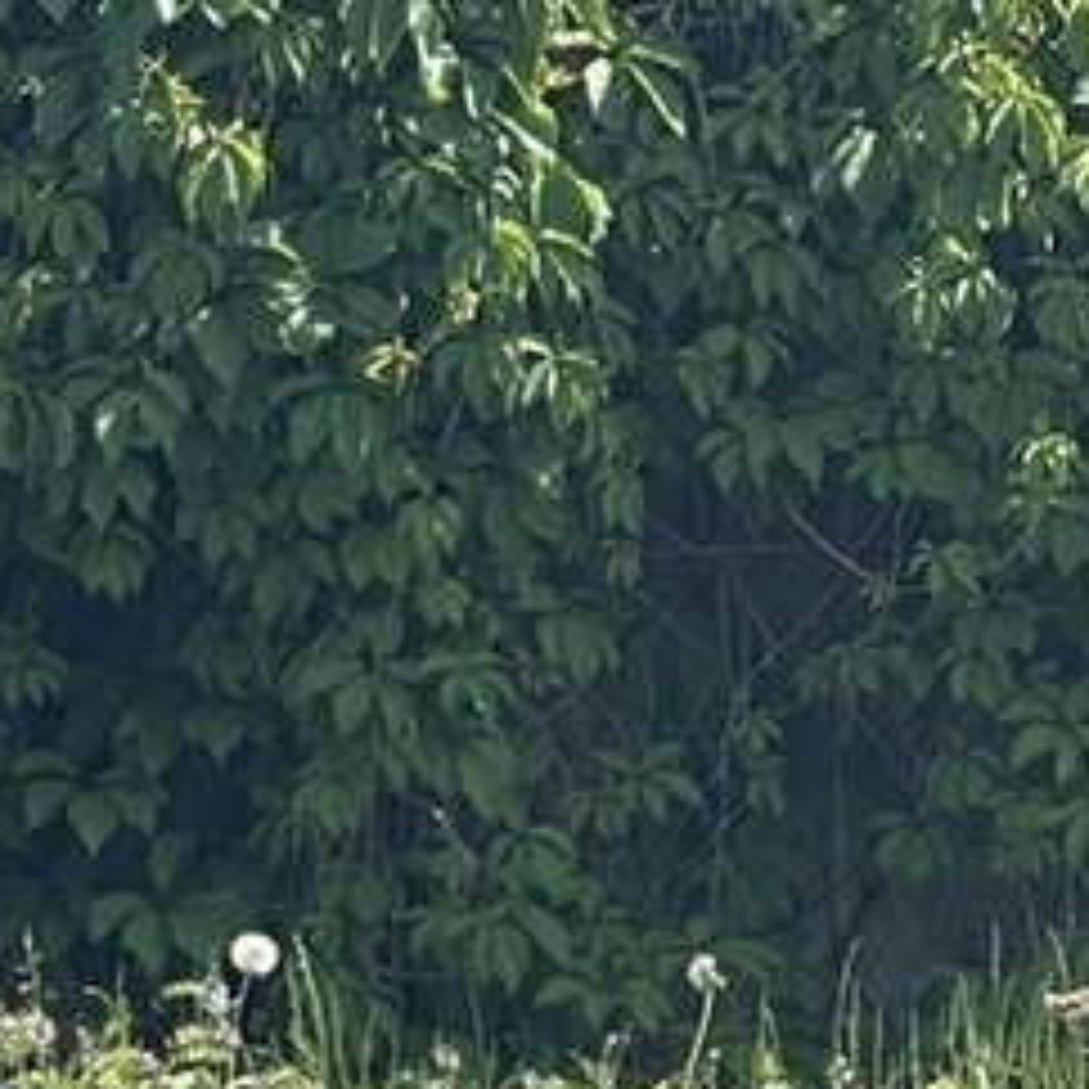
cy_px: 1188
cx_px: -796
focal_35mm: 450
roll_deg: +2.2
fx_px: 16017
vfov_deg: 3.9
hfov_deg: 3.9
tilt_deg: +2.3
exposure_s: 1/229
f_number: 2.8
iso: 32
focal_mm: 9
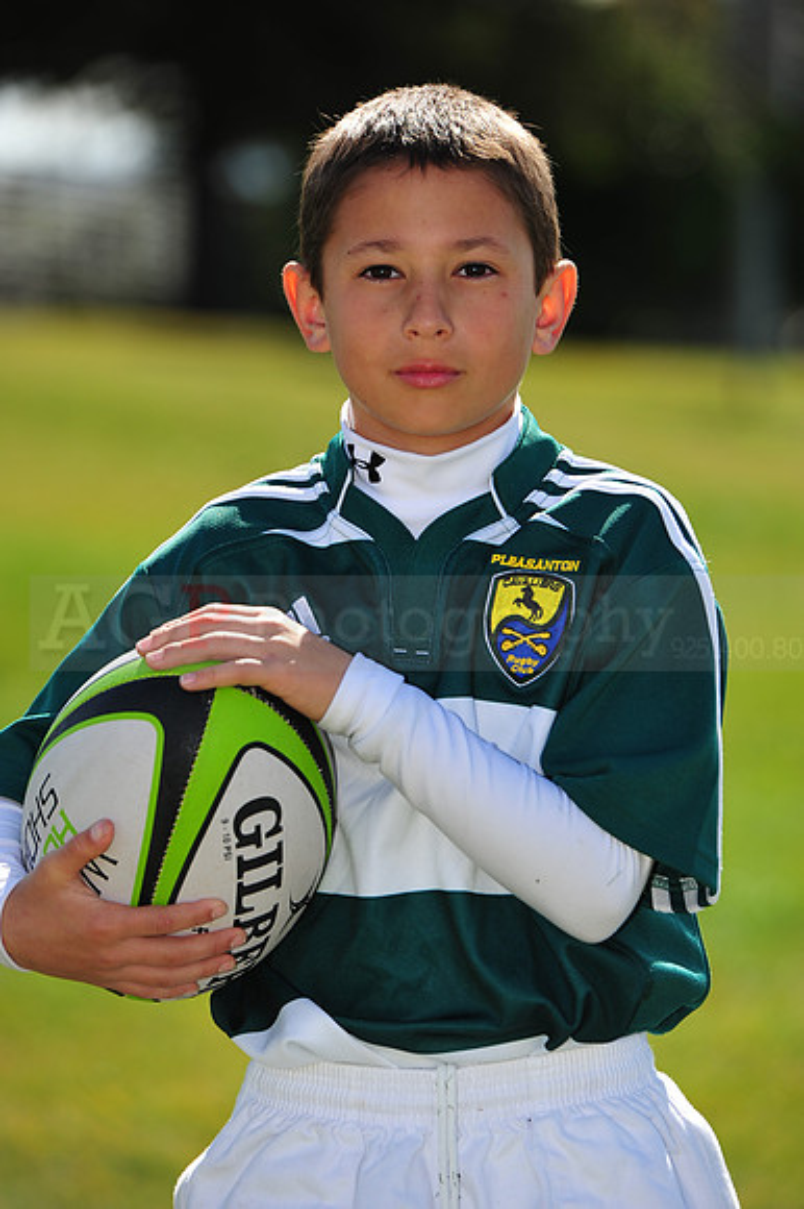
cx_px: 402
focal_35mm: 200
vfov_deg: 10.3
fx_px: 6707
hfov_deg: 6.9
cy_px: 604
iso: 200
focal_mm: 200
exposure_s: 1/1000
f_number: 4.5
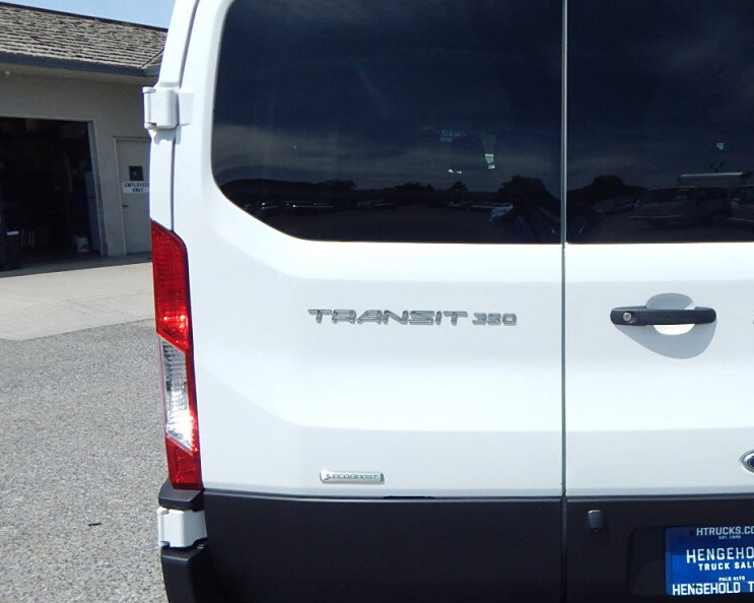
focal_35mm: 37
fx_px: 825
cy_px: 341
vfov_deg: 40.0
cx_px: 542
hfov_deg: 47.7
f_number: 6
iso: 125
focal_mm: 4
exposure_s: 1/800
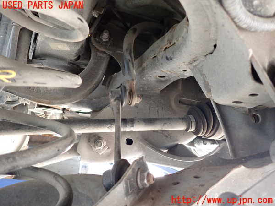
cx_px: 138
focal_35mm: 25
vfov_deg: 54.9
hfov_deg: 69.4
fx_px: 199
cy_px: 103
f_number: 2
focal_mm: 4.5
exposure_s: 1/125
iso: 1000
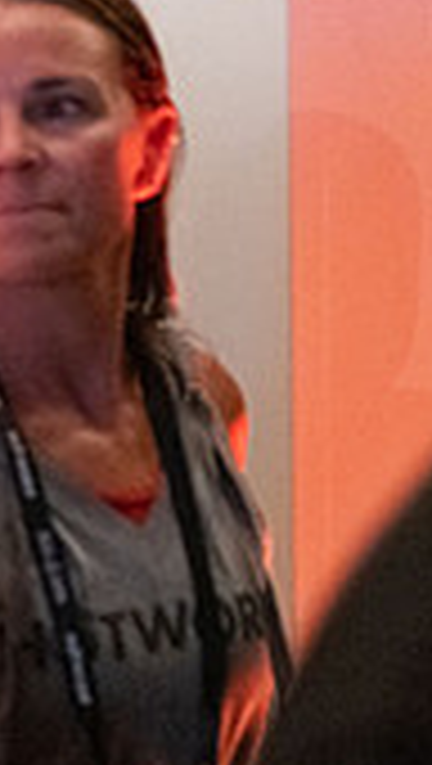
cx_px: -832
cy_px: 443
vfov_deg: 17.1
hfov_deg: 8.3
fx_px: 2538
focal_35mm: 125
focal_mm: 35
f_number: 2.8
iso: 4000
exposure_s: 1/160
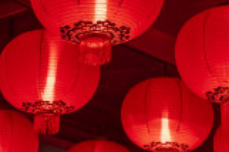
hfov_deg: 13.5
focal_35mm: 152
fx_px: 966
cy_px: -51
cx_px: 55
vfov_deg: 8.9
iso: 640
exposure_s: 1/60
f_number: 4
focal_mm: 40
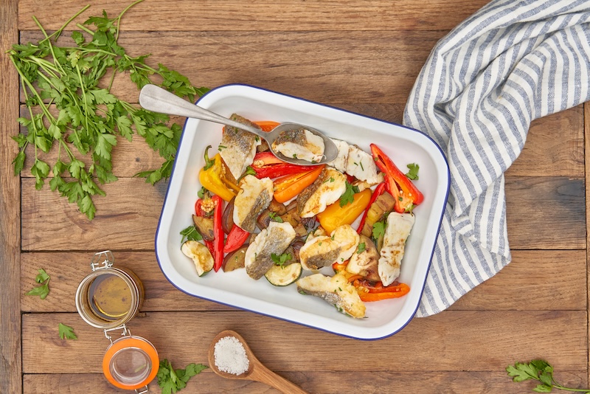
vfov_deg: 24.6
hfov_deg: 36.2
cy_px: 197
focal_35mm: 55
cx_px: 295
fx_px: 902
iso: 400
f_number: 11
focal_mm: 55
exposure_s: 1/200
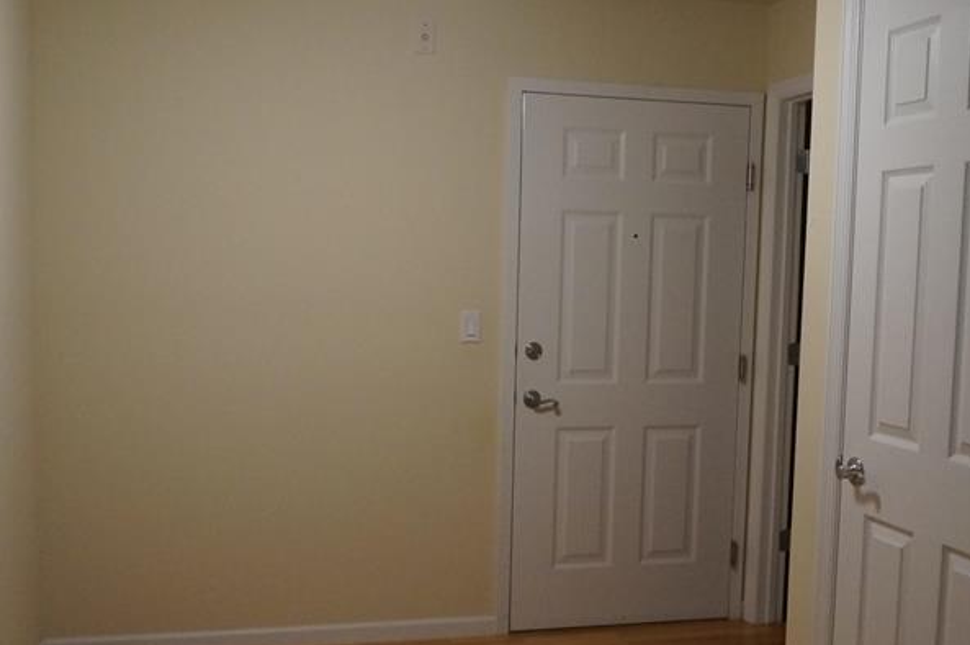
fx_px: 1184
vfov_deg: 30.4
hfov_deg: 44.5
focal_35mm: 44
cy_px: 380
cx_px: 510
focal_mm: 16
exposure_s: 1/160
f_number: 3.5
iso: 2000
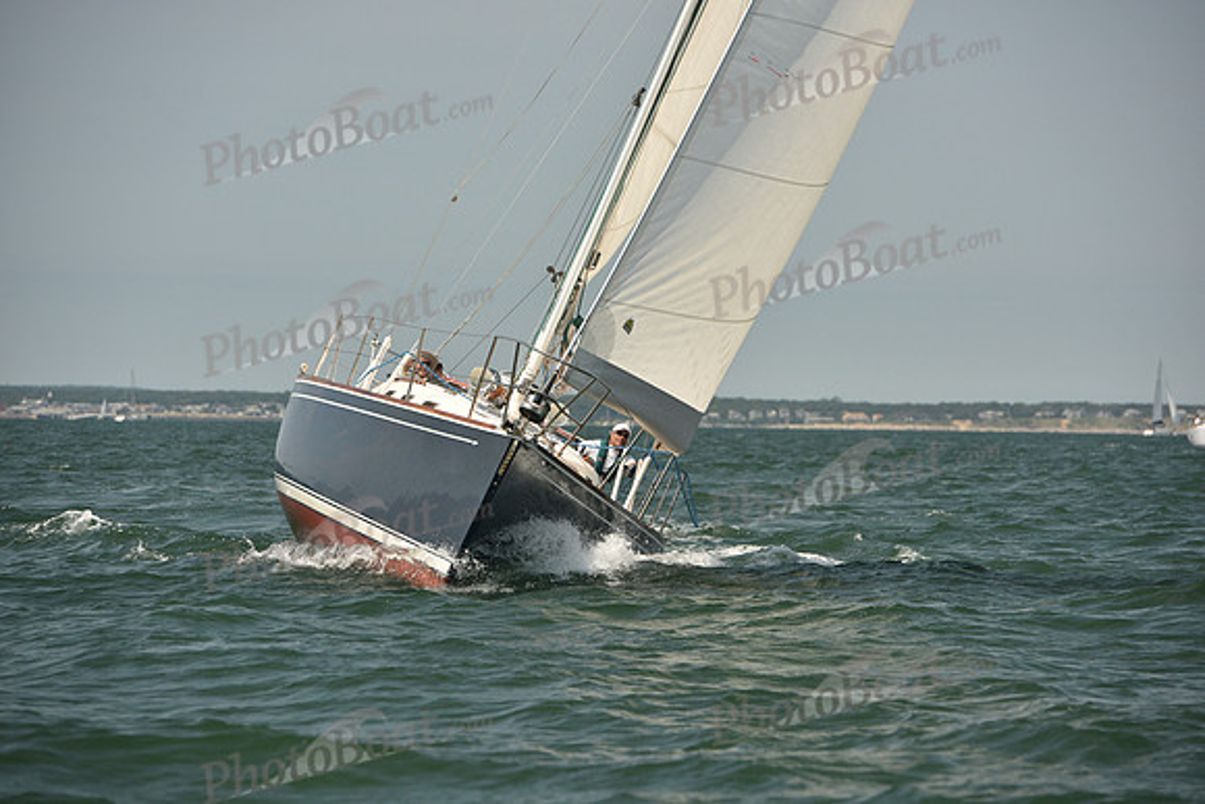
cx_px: 602
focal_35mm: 180
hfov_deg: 11.4
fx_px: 6026
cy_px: 402
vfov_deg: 7.6
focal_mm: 180
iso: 320
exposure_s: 1/1000
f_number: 6.3
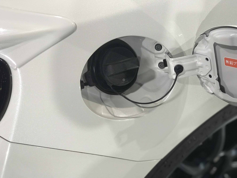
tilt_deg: -46.1
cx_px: 118
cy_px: 89
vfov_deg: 25.7
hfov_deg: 33.8
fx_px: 390
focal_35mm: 57
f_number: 2.8
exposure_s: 1/60
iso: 100
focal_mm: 6.6
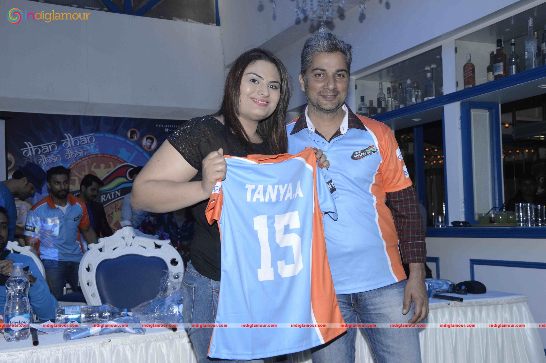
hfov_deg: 43.6
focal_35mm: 45
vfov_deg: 29.8
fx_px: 682
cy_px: 182
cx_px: 273
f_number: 9
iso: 800
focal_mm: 30
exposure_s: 1/160
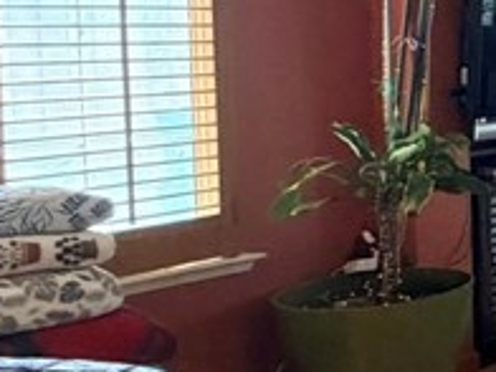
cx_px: 1136
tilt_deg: -3.7
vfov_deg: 20.0
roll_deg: -0.4
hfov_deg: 15.9
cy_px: 76
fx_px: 1046
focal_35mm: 73
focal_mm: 2.22
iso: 400
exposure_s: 1/60
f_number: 2.2
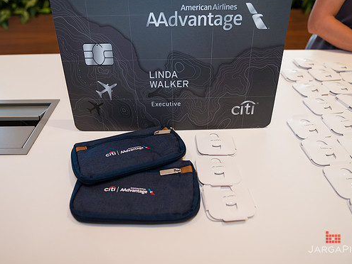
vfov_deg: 51.4
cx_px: 170
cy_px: 131
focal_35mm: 27
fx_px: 275
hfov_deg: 65.3
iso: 400
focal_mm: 24
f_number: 3.2
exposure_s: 1/200
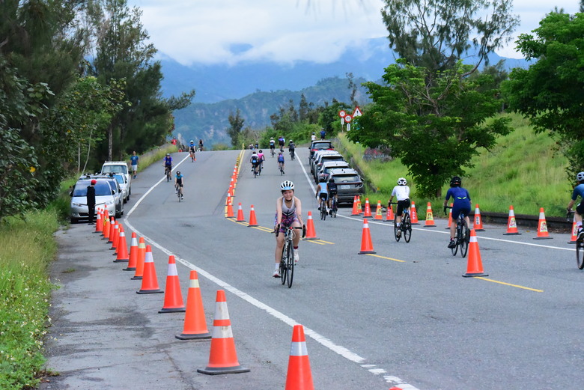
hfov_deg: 17.1
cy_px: 195
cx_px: 292
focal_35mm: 120
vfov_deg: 11.4
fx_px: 1948
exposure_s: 1/2500
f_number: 13
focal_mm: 120
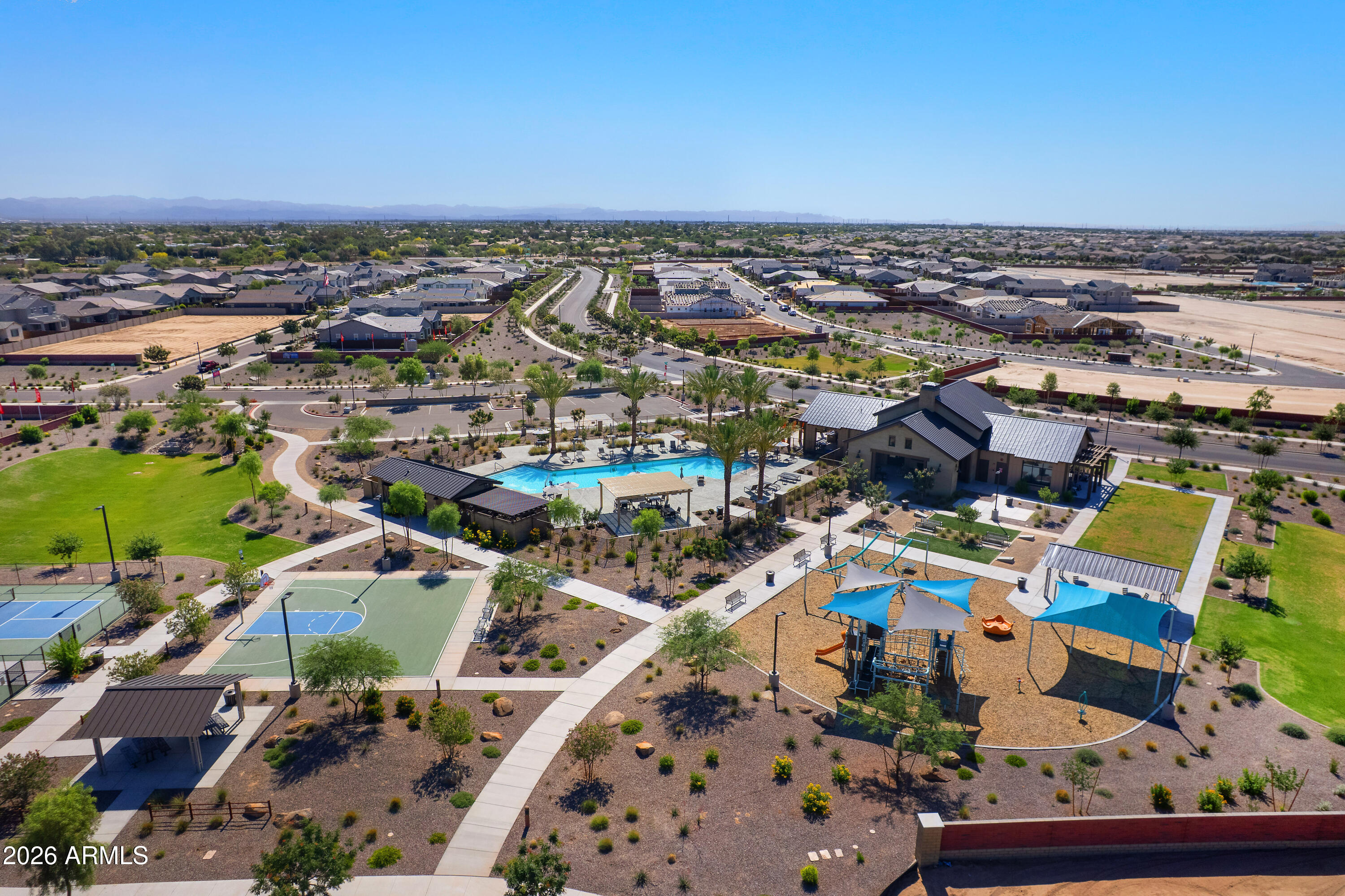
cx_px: 672
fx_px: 822
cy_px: 448
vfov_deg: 57.2
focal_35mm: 22
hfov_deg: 78.6
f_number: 2.8
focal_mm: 8.38
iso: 100
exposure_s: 1/730
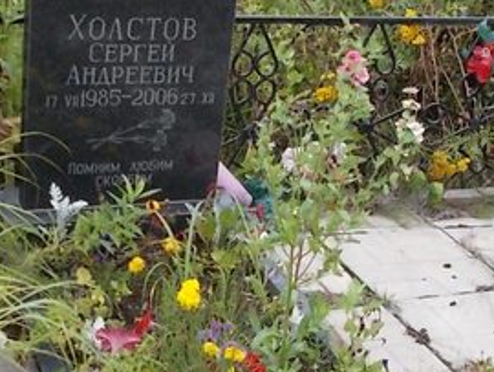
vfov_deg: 19.2
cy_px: 196
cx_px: 273
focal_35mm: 77
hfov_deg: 25.3
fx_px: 1100
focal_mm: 4.6
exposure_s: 1/80
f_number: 3.2
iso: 80
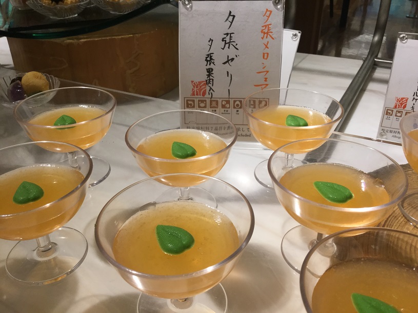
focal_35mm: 31
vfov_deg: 45.4
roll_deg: -0.7
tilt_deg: -32.5
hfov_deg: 58.4
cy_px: 156
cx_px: 209
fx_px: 374
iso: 25
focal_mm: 3.3
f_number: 2.4
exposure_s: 1/40
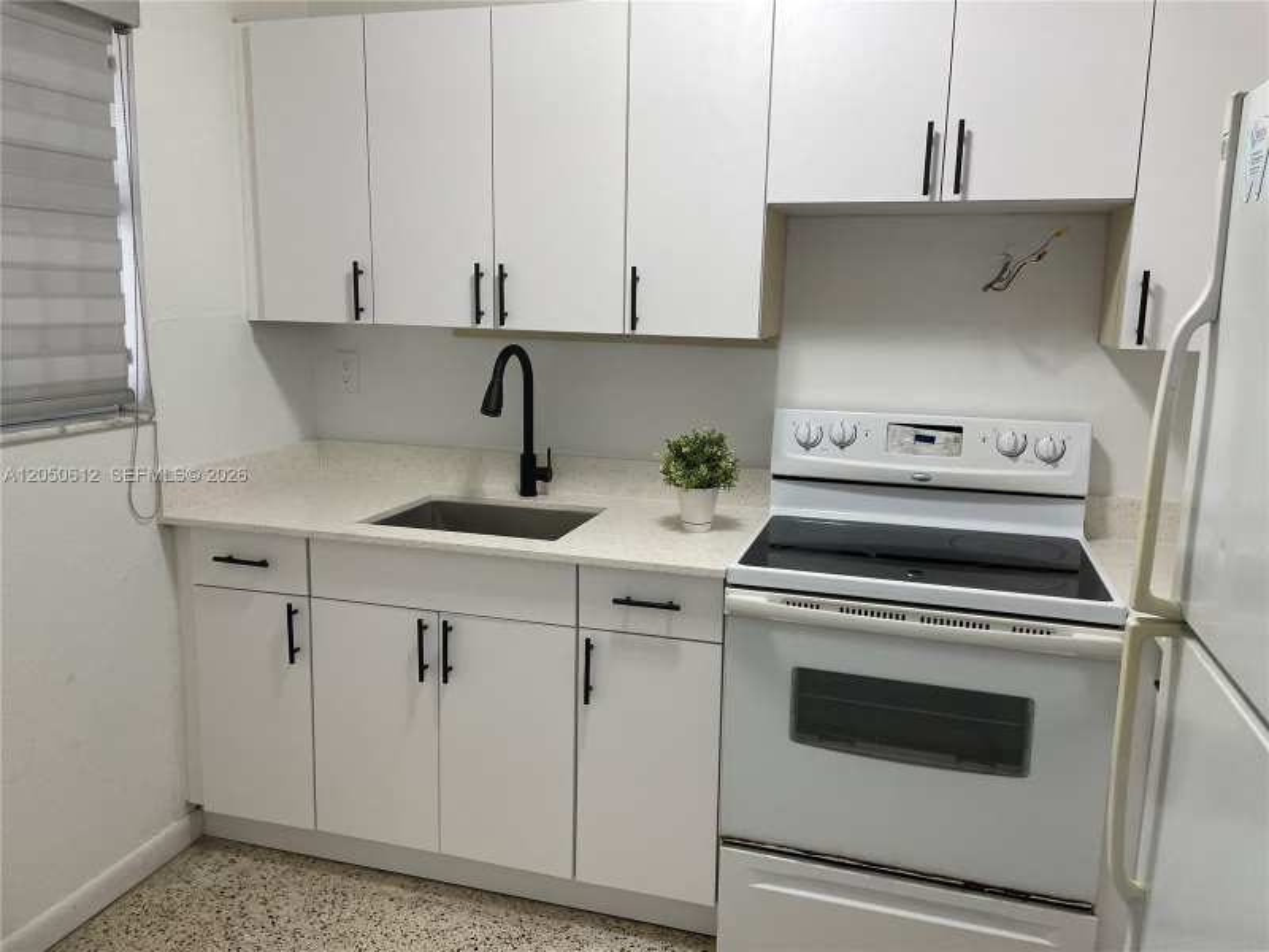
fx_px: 953
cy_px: 476
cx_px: 634
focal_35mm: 26
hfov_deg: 67.3
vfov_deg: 53.1
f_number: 1.6
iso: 125
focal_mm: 4.2
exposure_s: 1/120
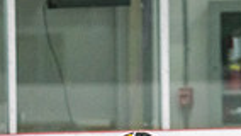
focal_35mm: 585
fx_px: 3740
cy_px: 248
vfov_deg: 2.1
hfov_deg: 3.7
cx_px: 5
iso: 2500
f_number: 3.2
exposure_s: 1/640
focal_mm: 116
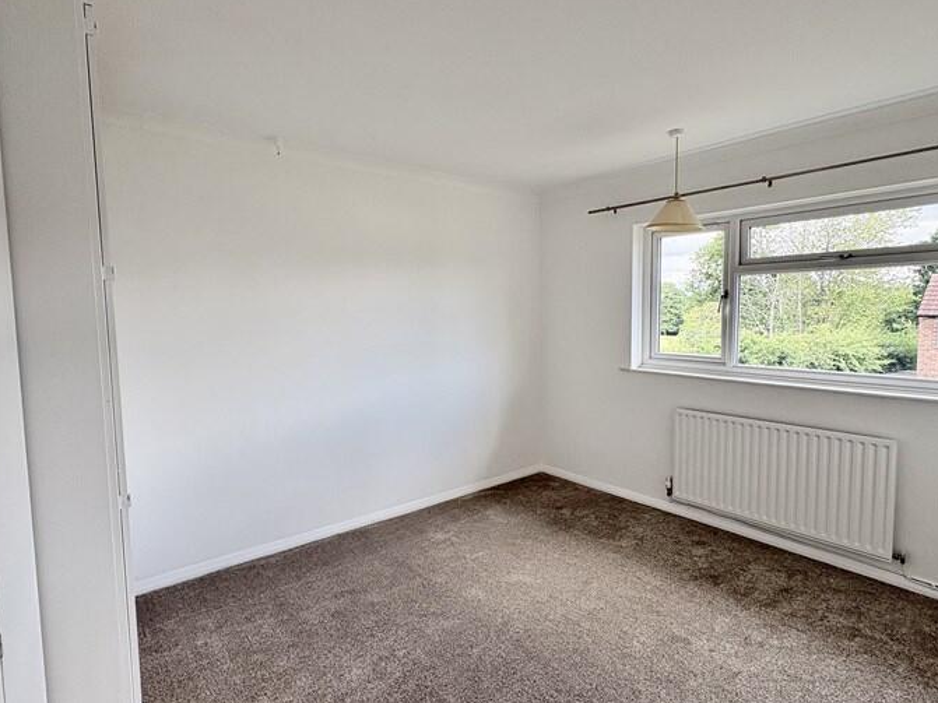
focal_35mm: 19
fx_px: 515
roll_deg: +0.5
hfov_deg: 84.6
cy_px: 349
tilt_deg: -3.4
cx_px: 486
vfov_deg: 68.7
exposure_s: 1/136
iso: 80
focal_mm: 2.22
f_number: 2.2
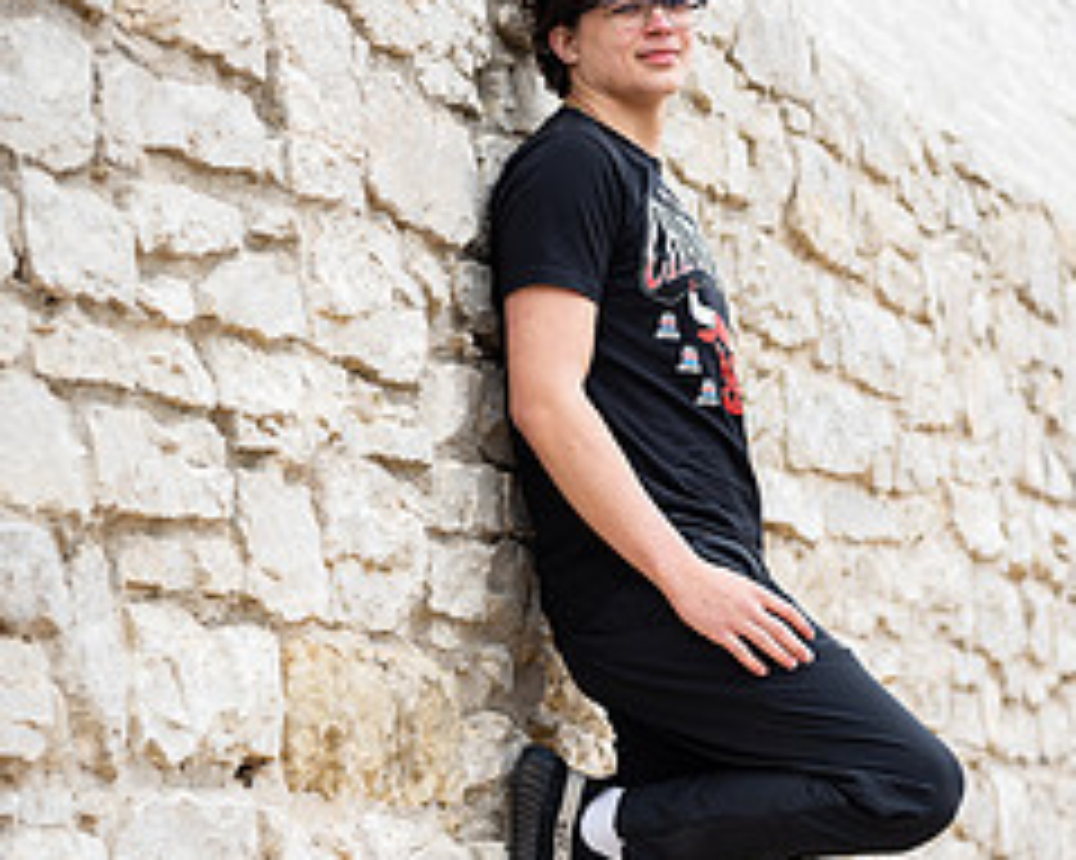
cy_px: 450
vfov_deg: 10.3
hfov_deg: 12.9
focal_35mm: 150
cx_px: 639
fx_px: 4775
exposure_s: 1/125
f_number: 3.5
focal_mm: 85
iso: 50
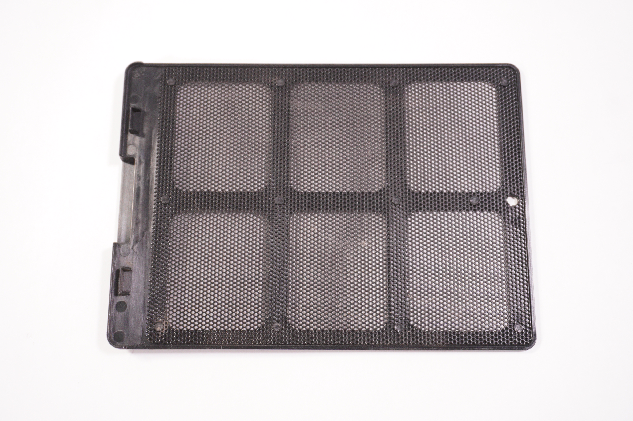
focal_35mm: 42
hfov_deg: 46.4
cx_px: 316
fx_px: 738
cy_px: 210
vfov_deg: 31.8
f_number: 5.6
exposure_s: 1/125
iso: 800
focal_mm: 28
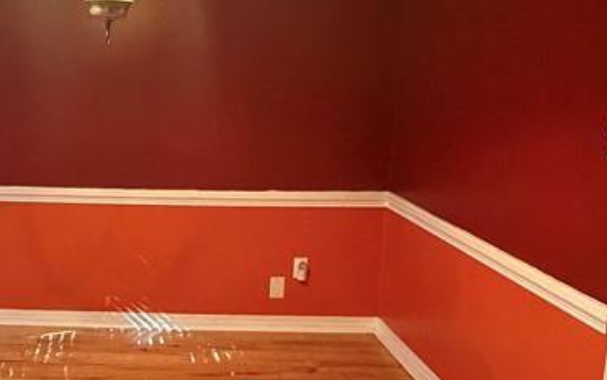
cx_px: 90
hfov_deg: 44.9
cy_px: 156
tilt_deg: -9.3
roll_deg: -0.3
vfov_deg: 31.2
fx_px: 678
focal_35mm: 41
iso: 800
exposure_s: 1/60
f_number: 2.2
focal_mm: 2.22
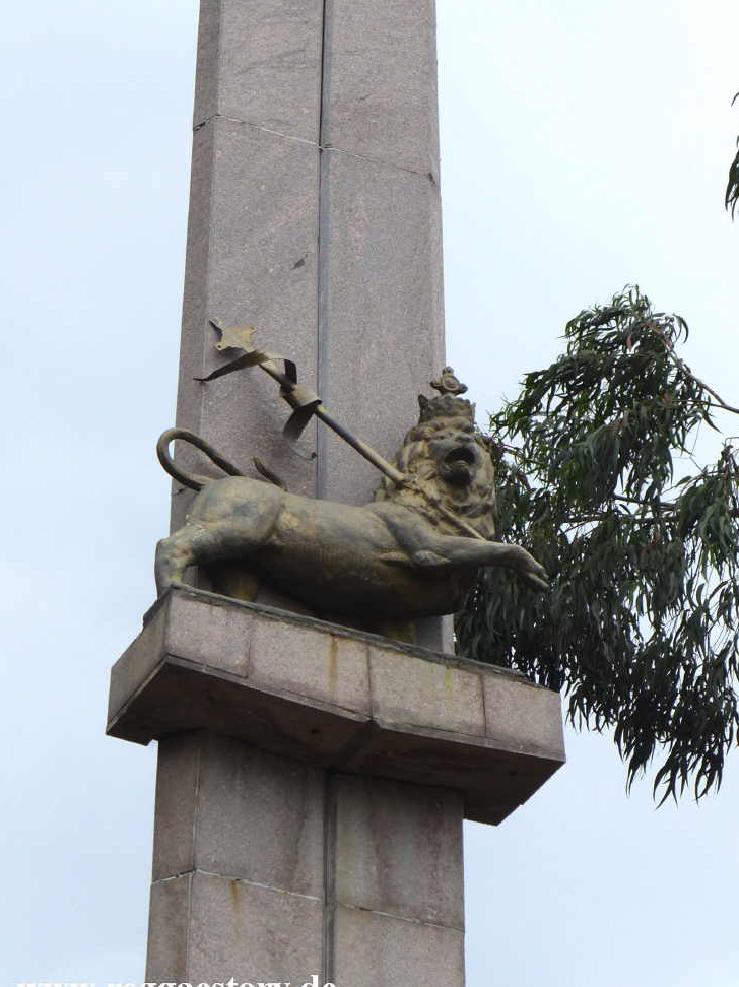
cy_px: 501
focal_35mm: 217
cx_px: 378
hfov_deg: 6.8
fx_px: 6182
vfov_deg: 9.1
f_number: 4
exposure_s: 1/800
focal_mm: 37.9
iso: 100
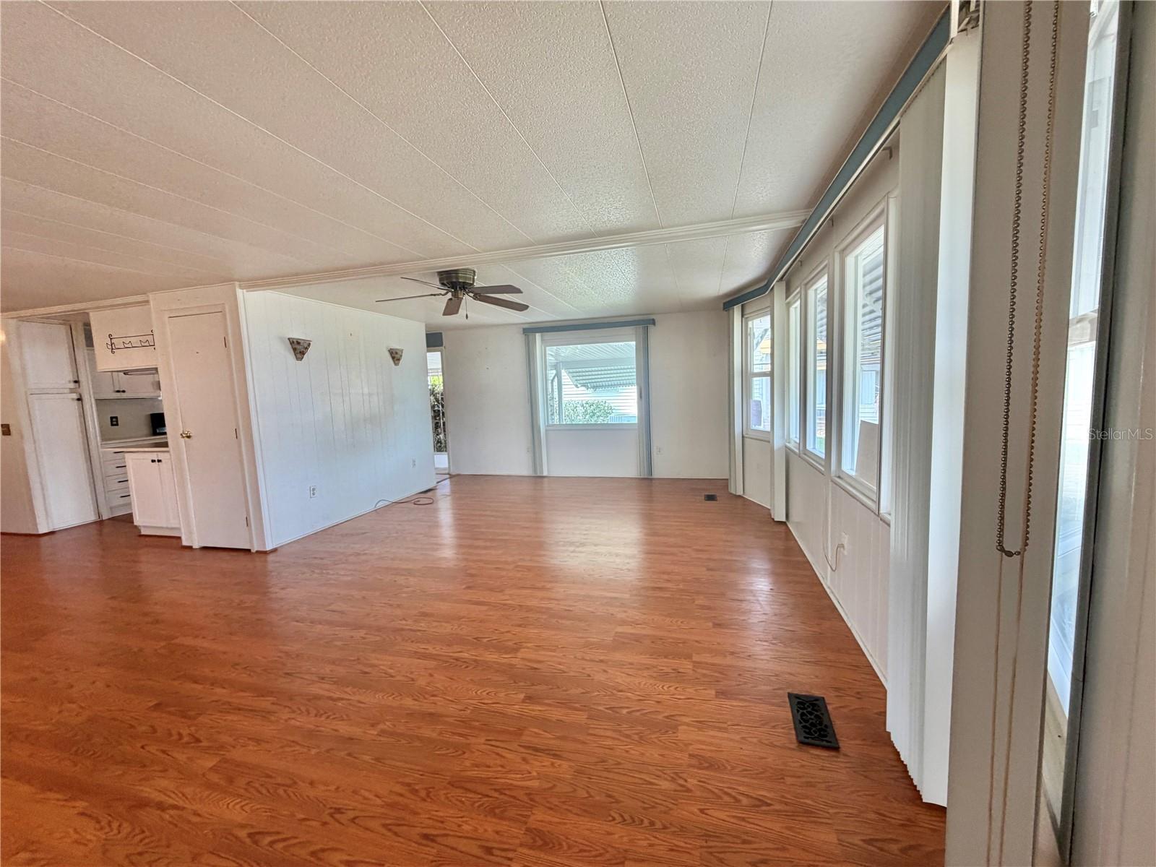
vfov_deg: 85.7
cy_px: 434
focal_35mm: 14
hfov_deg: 102.1
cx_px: 578
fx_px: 468
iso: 160
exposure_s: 1/120
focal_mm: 2.22
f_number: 2.2
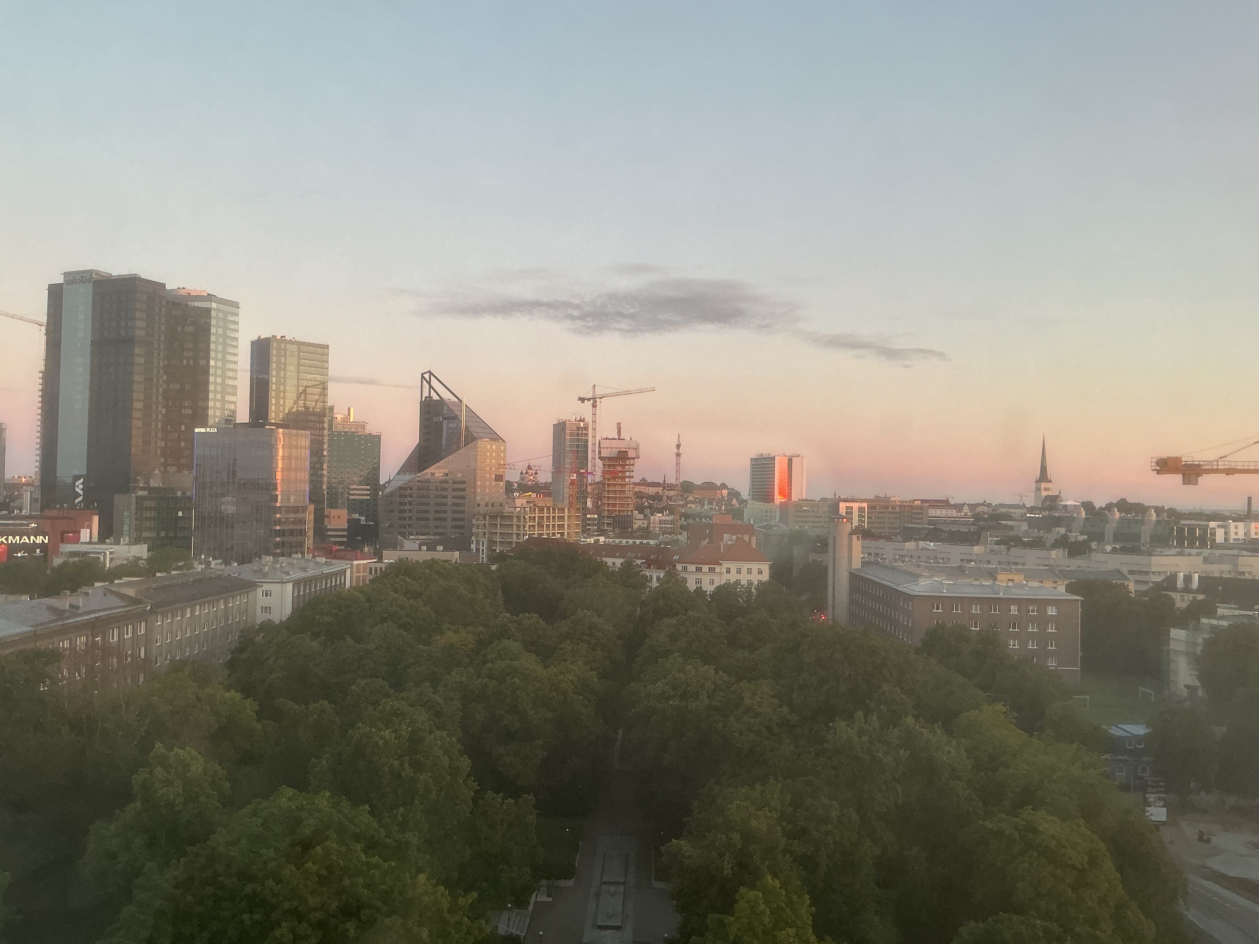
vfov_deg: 48.2
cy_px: 472
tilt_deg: +1.0
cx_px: 630
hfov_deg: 61.7
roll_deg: +0.0
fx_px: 1055
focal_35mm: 29
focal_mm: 3
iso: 80
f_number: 1.8
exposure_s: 1/60
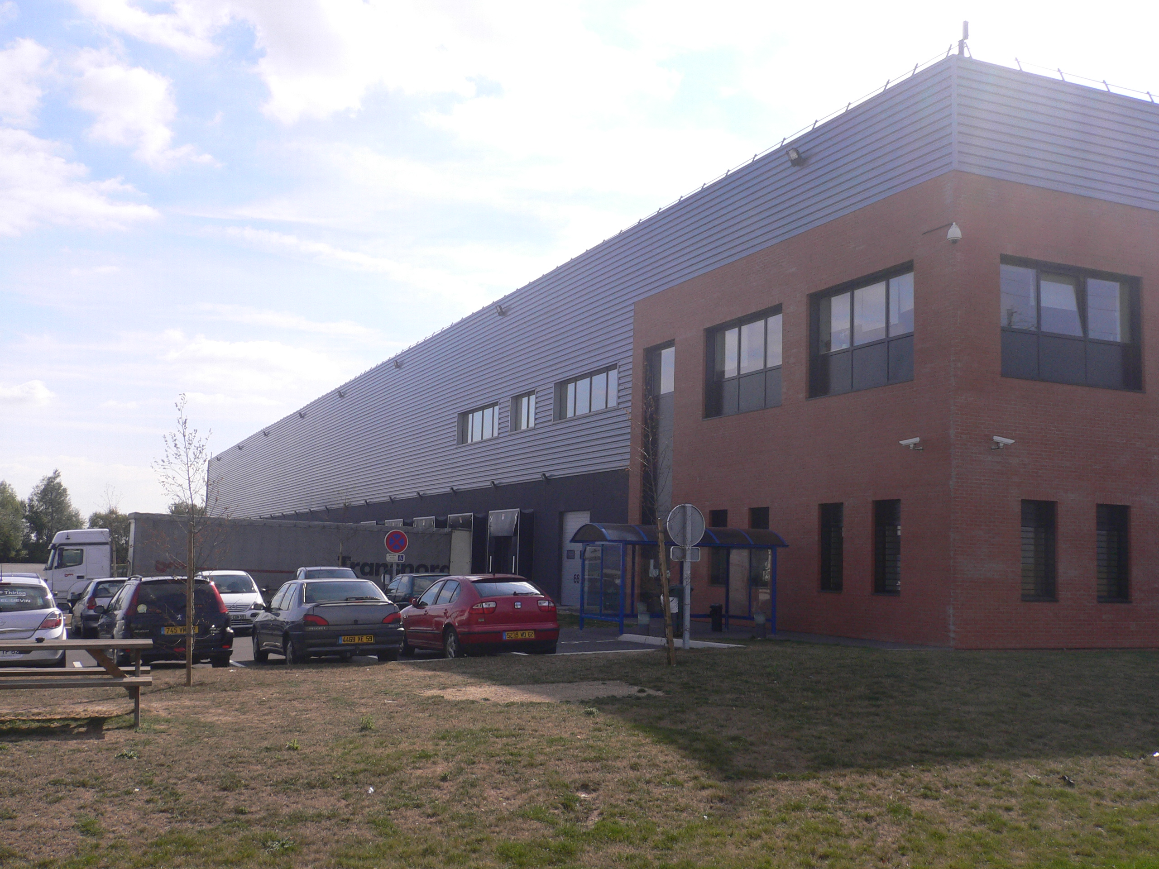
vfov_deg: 40.7
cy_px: 434
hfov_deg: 52.6
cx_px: 580
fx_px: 1172
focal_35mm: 35
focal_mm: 5.8
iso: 80
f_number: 5.6
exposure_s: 1/320
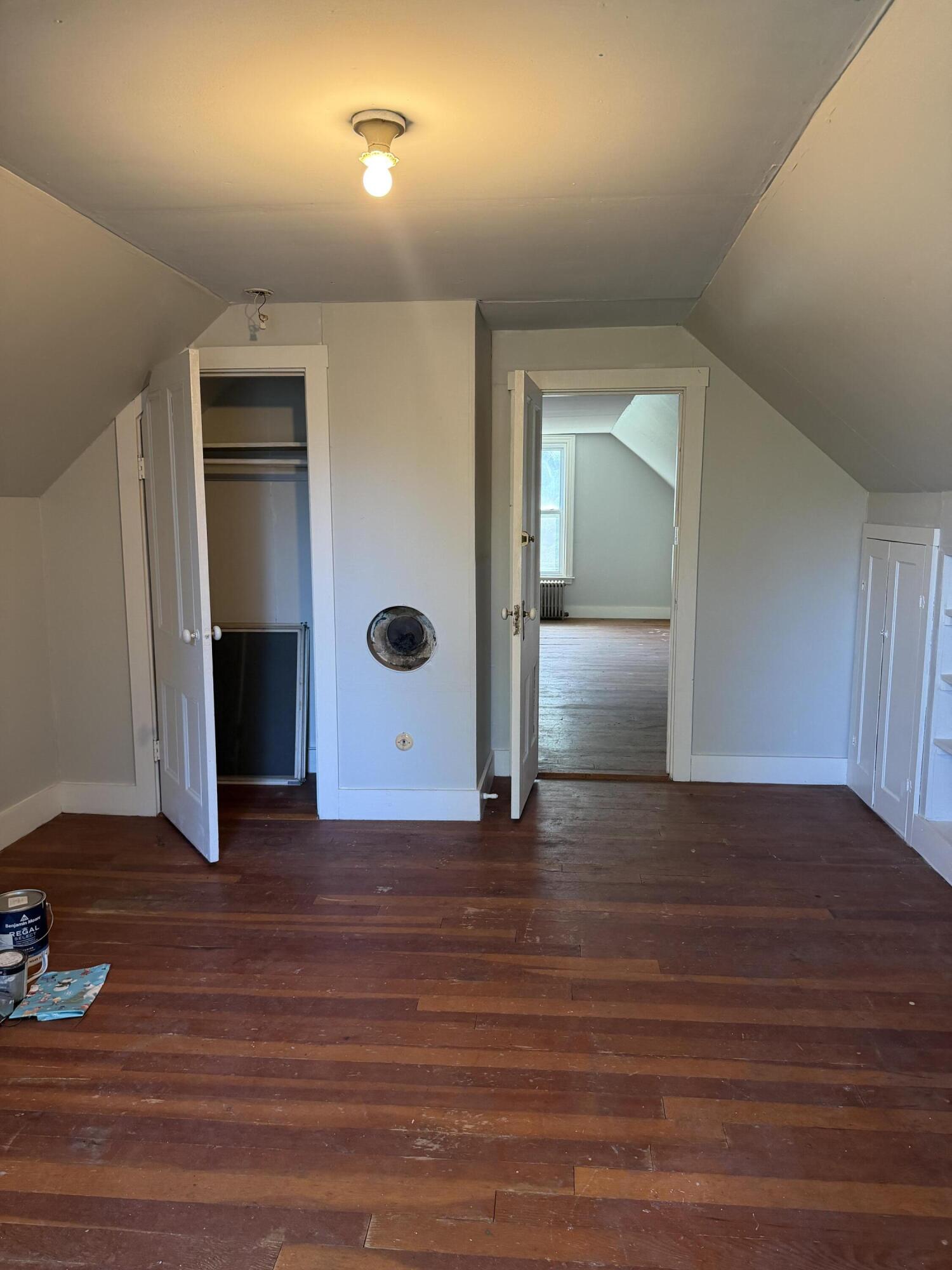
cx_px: 476
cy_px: 635
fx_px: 880
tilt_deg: -8.1
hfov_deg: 56.8
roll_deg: -0.7
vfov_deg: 71.6
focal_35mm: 24
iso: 250
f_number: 1.78
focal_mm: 6.76
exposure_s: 1/60
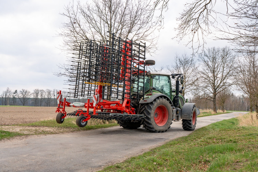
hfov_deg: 47.4
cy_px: 86
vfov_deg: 32.6
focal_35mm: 41
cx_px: 129
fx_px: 294
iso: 800
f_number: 18
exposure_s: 1/200
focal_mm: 41
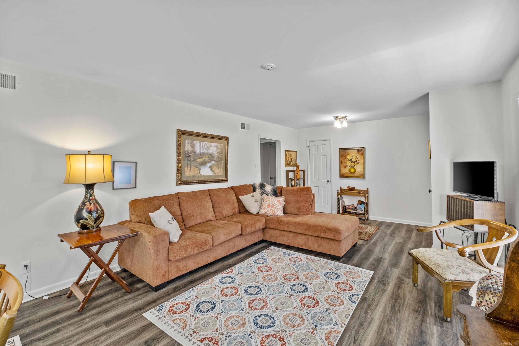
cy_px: 173
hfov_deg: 100.4
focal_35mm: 15
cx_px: 260
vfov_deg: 77.3
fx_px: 216
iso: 400
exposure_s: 1/2.5
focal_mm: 10
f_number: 7.1
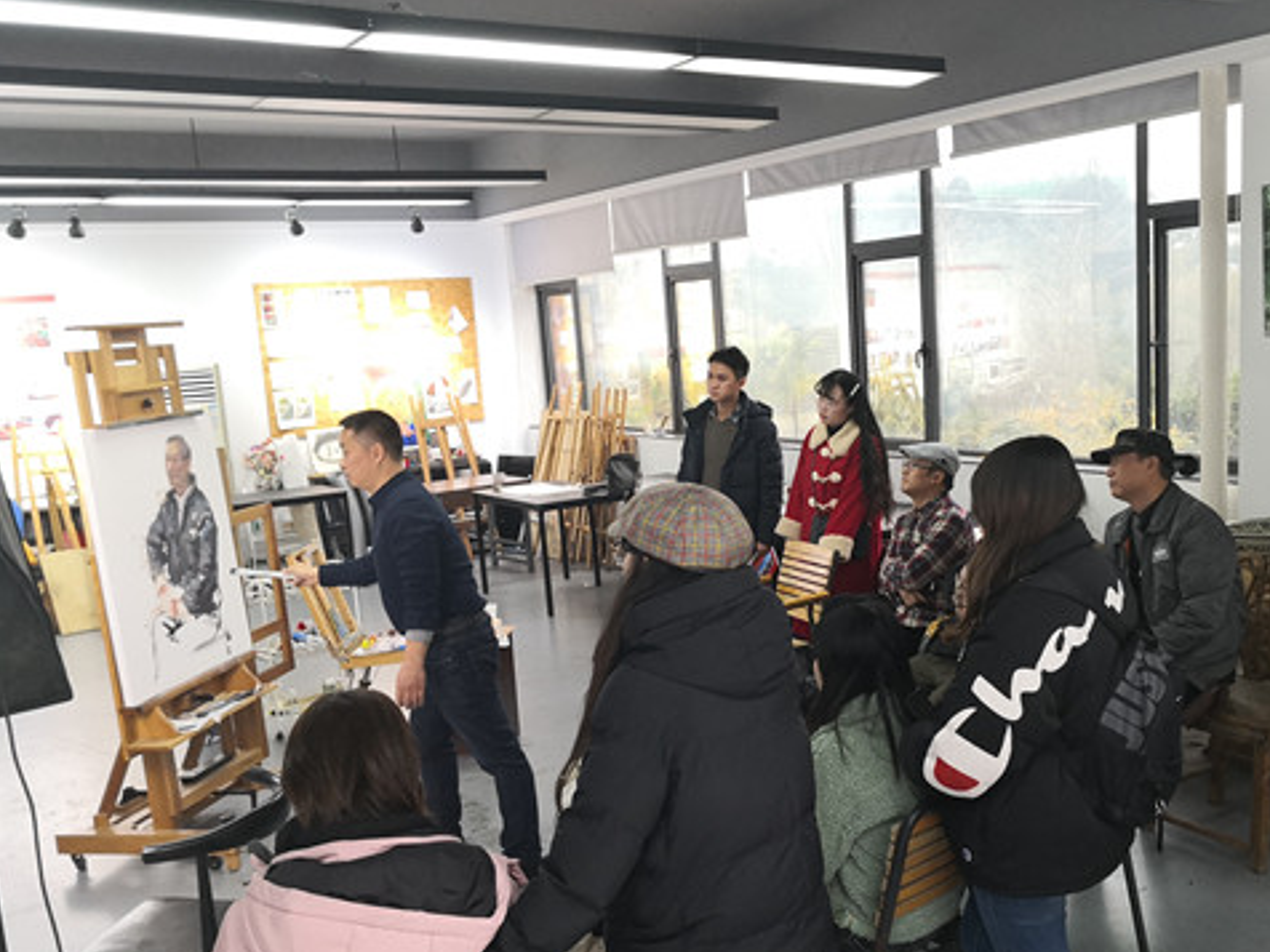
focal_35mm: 34
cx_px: 774
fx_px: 1247
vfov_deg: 41.7
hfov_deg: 53.5
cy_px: 547
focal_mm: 3.95
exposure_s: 1/50
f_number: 1.6
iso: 125
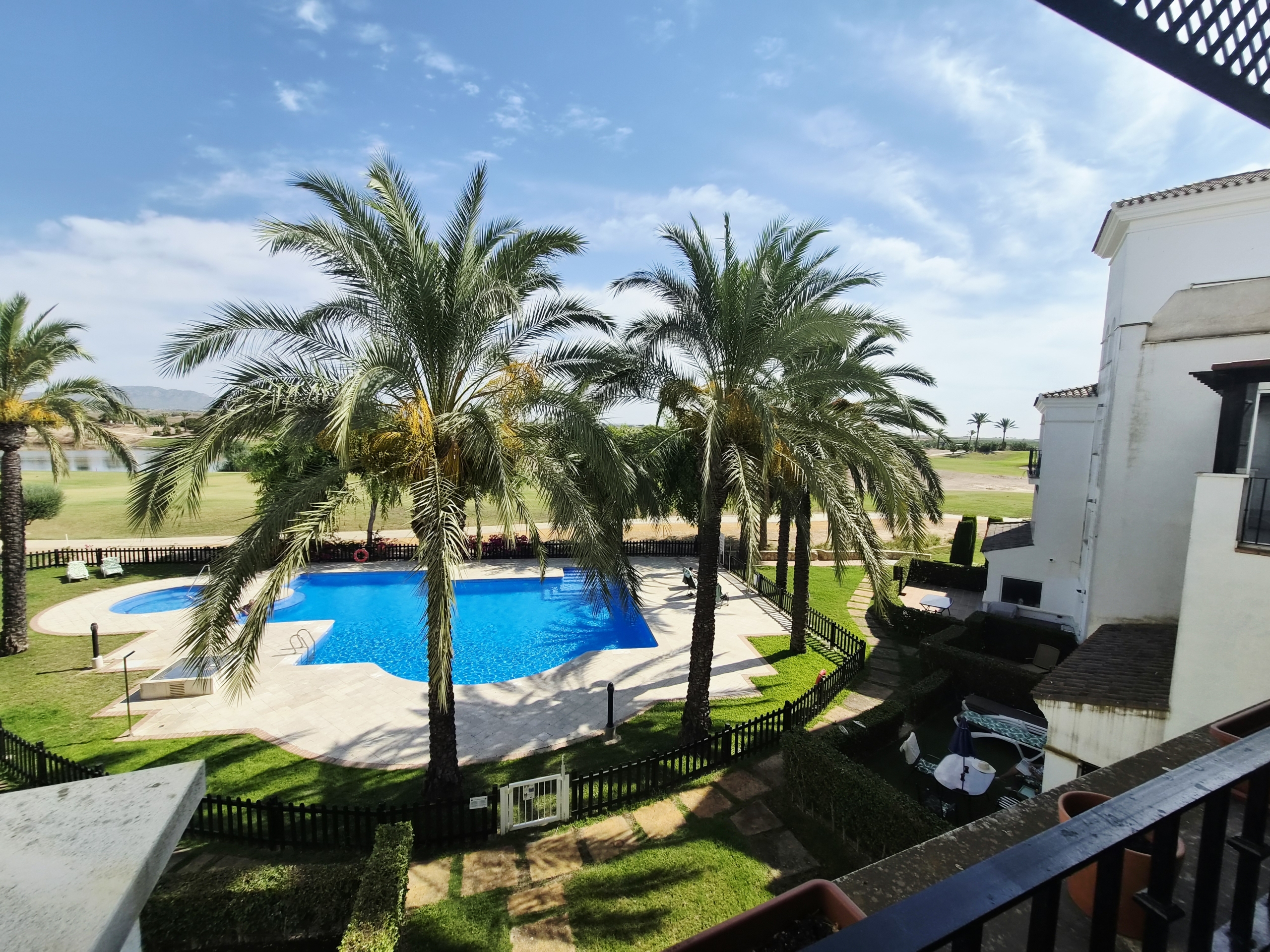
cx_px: 635
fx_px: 477
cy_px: 476
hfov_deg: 106.2
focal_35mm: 13
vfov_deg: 89.9
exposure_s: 1/5424
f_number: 2.2
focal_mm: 2.2
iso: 100
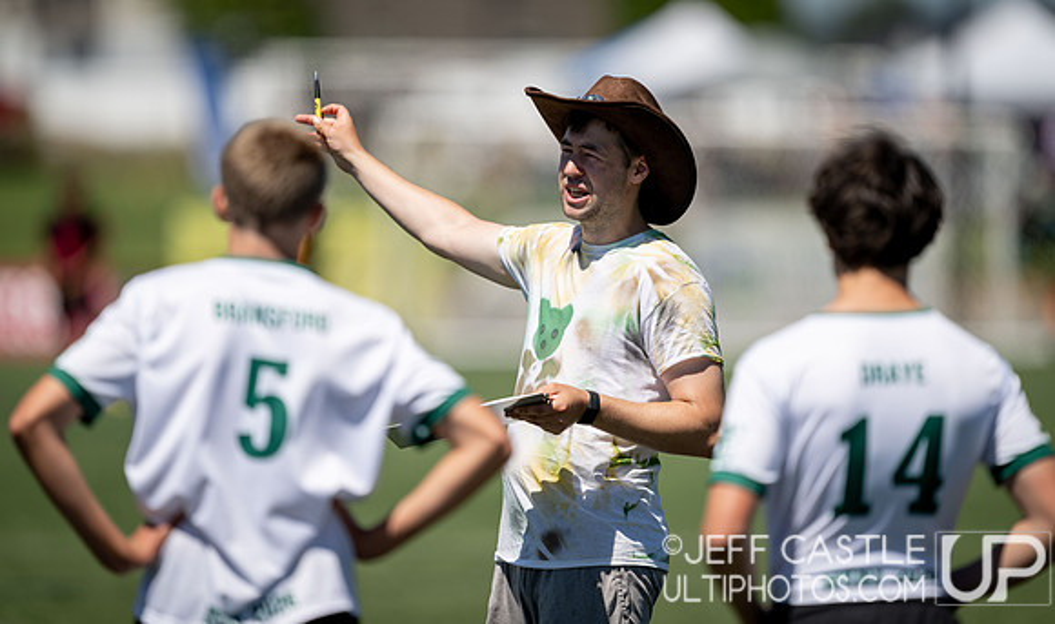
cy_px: 270
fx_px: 11825
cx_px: 532
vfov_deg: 3.0
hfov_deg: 5.1
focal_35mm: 417
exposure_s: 1/2500
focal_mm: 400
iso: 64
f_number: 2.8
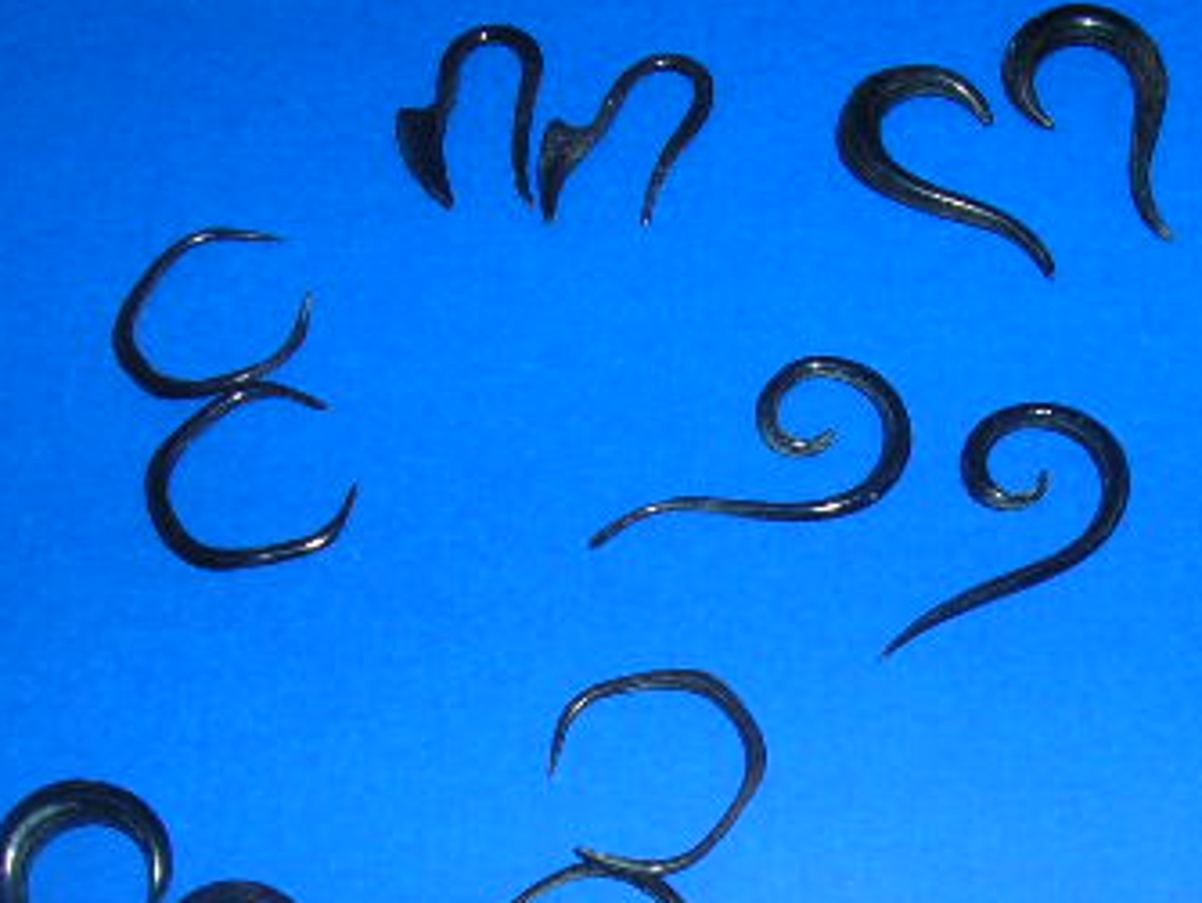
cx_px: 882
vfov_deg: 21.6
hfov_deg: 28.6
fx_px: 2328
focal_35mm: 67
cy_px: 766
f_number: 5.6
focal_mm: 5.8
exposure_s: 1/60.1
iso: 50
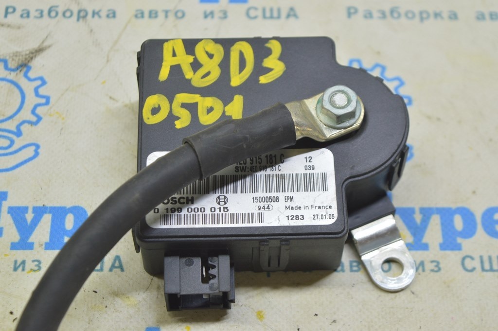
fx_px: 1140
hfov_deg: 24.6
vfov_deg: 16.5
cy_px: 166
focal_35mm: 82
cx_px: 249
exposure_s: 1/20
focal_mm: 55
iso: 400
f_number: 5.6
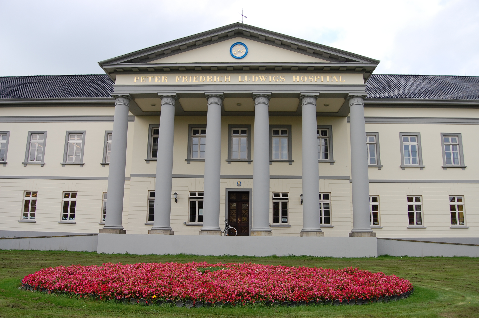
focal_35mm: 27
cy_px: 159
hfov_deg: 67.4
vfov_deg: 47.8
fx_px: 359
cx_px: 240
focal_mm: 18
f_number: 7.1
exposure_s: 1/200
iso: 200
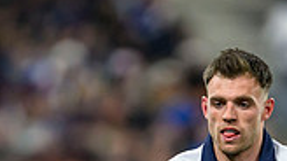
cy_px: 407
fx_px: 13765
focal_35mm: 1810
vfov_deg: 0.7
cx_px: 310
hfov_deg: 1.2
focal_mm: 400
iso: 3200
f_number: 2.8
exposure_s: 1/3200
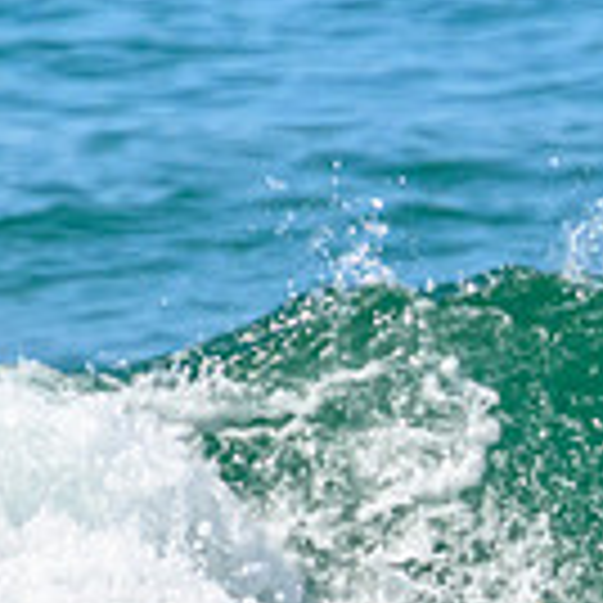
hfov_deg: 0.4
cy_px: 651
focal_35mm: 4040
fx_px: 79621
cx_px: 1169
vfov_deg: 0.4
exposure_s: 1/2000
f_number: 11
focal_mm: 800
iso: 1250
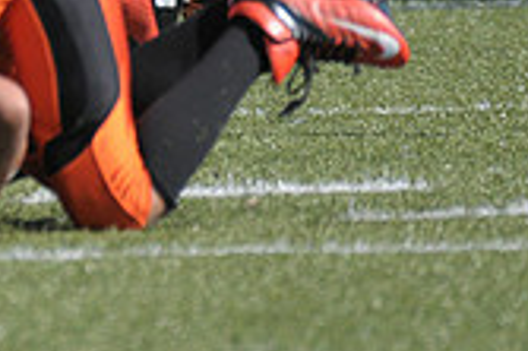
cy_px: -229
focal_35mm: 2085
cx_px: -231
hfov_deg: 1.0
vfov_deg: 0.7
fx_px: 30549
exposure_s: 1/3200
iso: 640
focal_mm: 400
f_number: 4
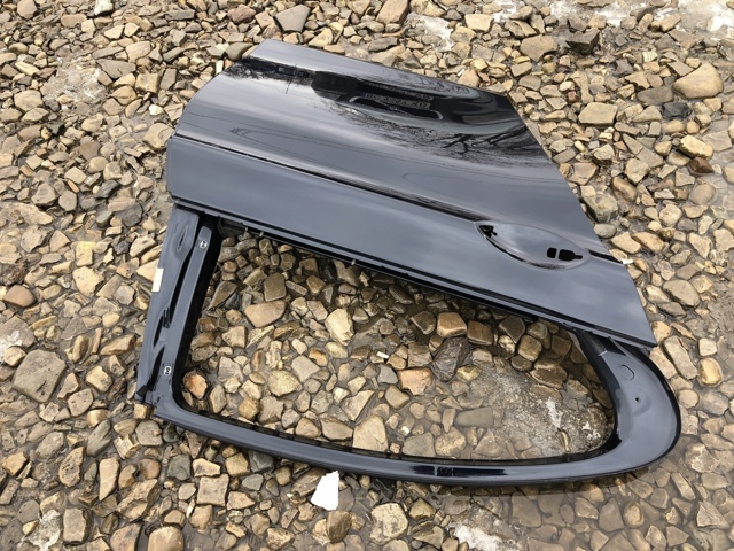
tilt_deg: -55.8
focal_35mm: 28
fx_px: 594
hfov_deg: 63.4
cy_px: 276
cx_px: 367
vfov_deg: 49.7
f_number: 1.8
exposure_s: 1/120
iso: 32
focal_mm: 4
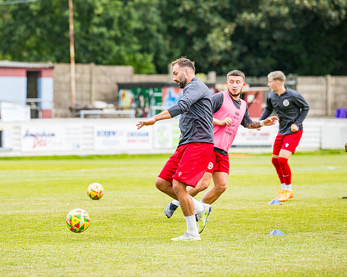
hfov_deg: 7.0
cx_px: 135
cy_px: 119
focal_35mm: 276
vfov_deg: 5.6
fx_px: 2830
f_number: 4
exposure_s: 1/1250
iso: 400
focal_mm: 200
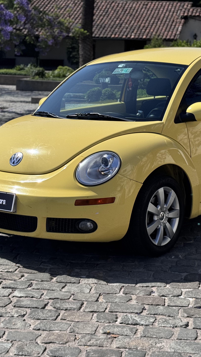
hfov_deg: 16.5
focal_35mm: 73
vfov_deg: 29.0
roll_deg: -2.1
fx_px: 692
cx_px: 111
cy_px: 183
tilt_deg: -9.7
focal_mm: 6.76
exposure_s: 1/6410
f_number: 1.78
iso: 64
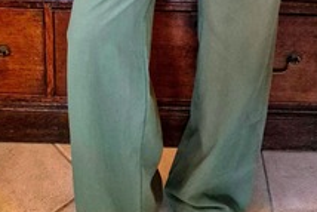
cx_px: 147
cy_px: -169
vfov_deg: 16.9
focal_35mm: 67
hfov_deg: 30.0
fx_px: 590
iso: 2500
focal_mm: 5.4
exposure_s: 1/100
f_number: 1.8
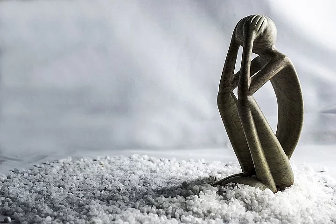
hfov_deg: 33.4
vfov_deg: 22.6
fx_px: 560
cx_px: 168
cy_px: 112
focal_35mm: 60
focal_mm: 40
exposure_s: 1/15
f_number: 11
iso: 100
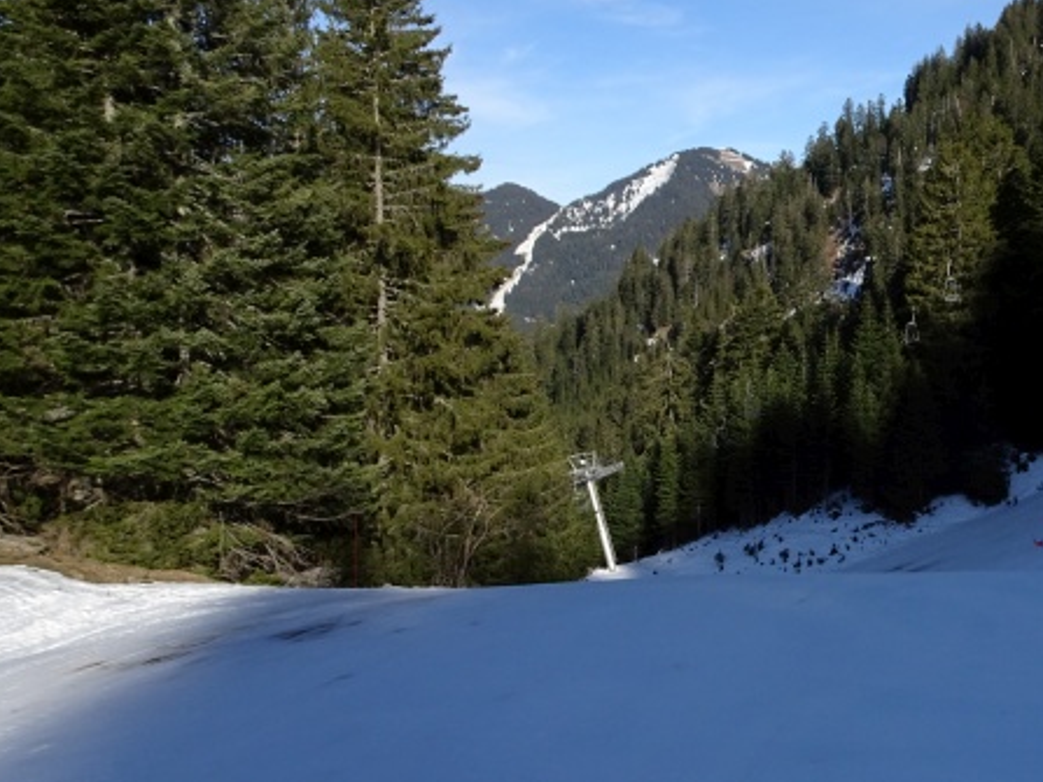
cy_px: 472
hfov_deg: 41.3
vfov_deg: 33.5
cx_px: 884
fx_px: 1295
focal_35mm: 43
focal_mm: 4.1
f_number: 3.5
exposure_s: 1/1000
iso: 80
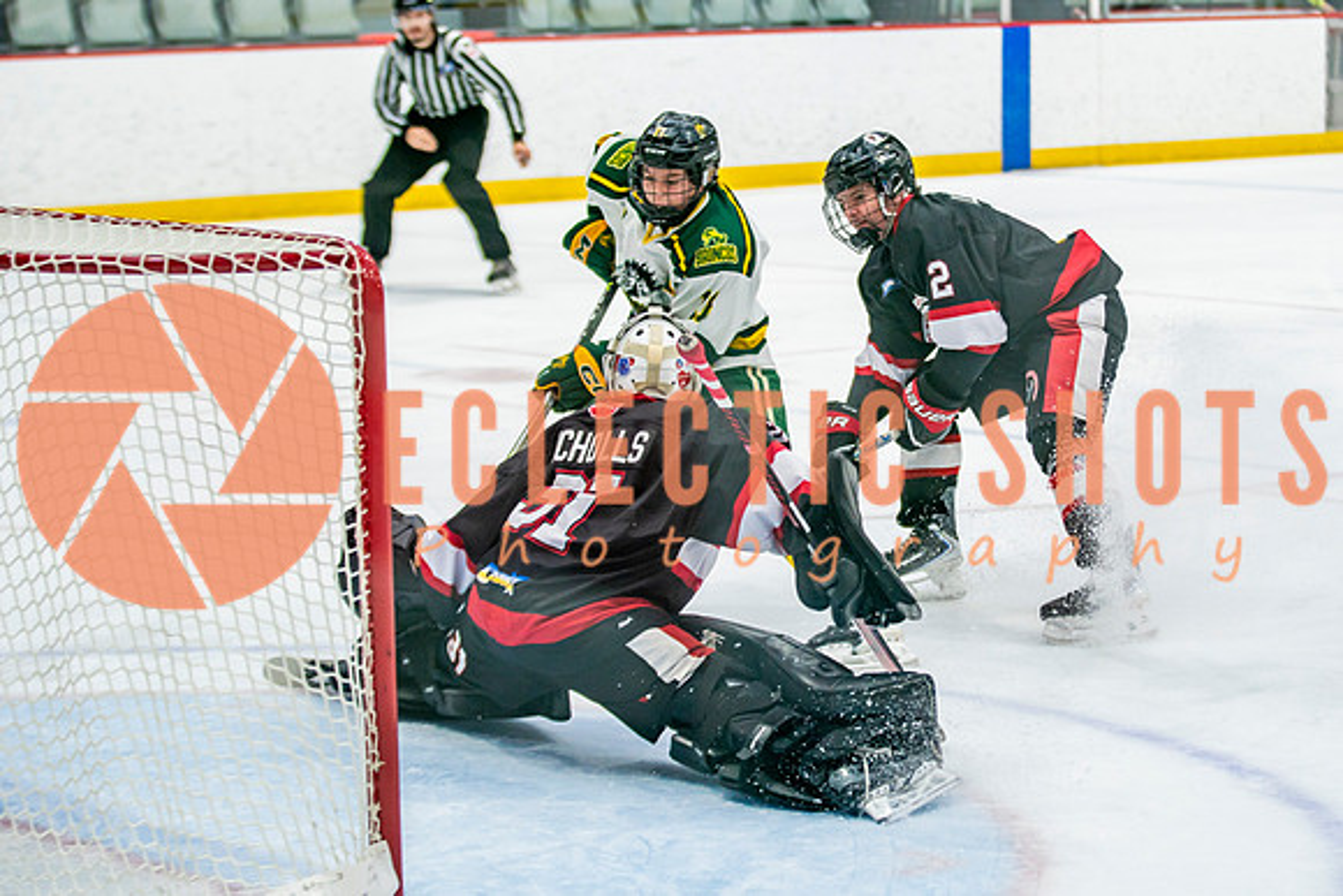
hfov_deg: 19.0
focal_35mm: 108
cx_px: 836
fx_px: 4016
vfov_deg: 12.7
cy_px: 330
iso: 640
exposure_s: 1/640
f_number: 2.8
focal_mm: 75
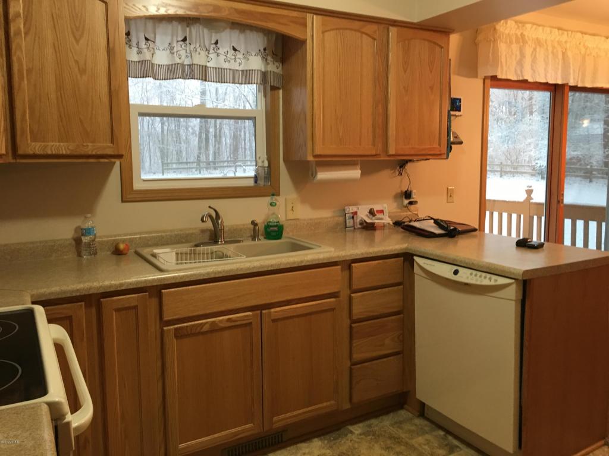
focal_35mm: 29
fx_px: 510
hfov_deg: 61.7
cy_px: 228
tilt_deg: -7.1
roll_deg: +0.3
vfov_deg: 48.2
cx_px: 304
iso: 50
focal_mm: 4.15
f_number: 2.2
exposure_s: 1/15
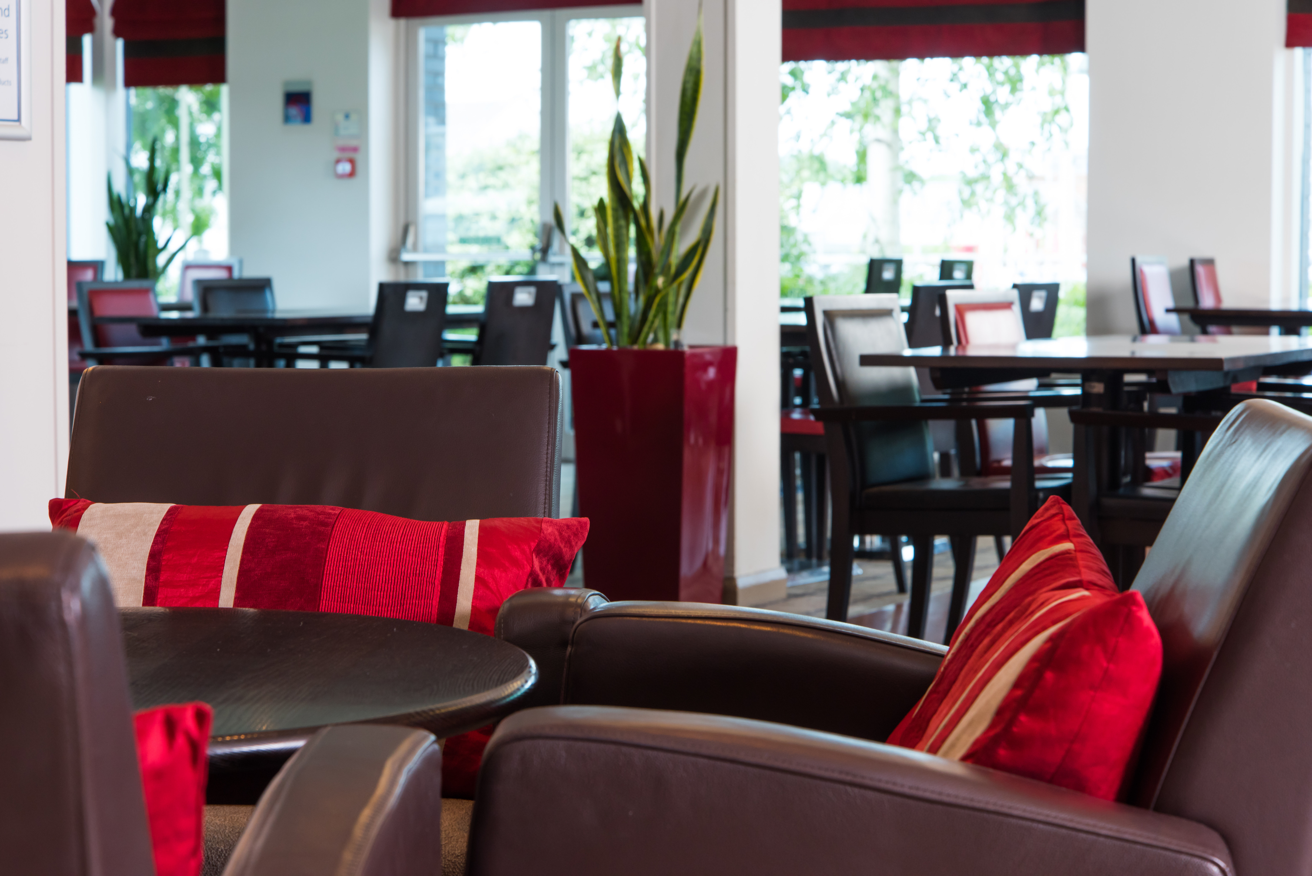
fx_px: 2843
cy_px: 438
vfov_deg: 17.5
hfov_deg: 26.0
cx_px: 656
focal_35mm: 78
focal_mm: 78
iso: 500
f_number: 8
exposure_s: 1/30
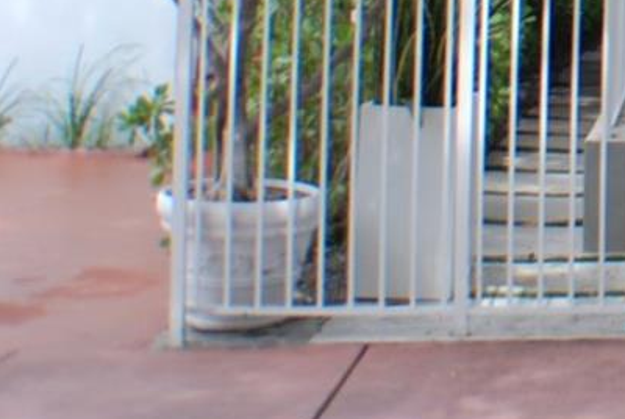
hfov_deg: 13.5
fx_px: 2295
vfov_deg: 9.8
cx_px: 1222
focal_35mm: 132
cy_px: -399
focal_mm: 22
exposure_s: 1/160
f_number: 4
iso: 200
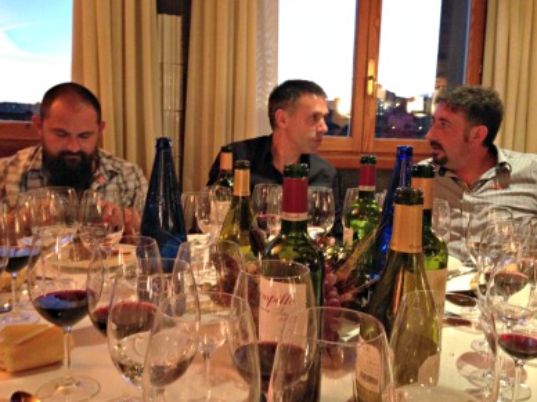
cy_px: 203
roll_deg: -2.5
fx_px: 527
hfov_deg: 54.0
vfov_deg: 41.8
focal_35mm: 34
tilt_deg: -7.9
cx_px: 267
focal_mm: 4.12
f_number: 2.4
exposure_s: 1/17
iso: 400
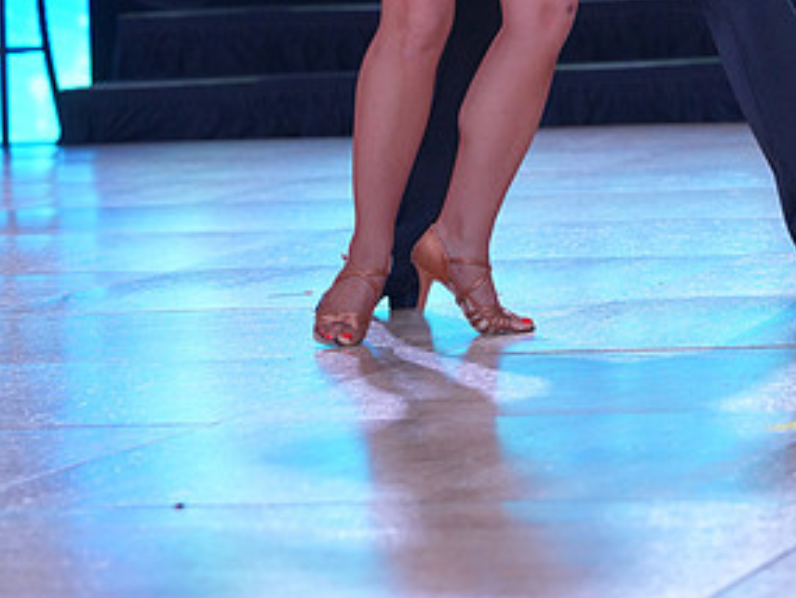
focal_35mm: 268
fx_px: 6165
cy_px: -170
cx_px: 471
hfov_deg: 7.4
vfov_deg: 5.5
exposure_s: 1/400
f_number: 5.6
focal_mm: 137
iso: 1250
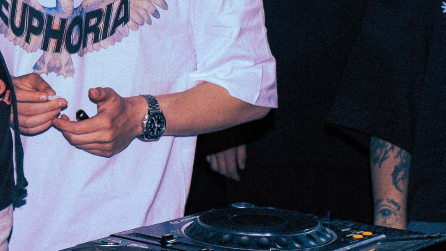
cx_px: -94
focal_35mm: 113
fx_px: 1336
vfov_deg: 10.7
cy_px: 43
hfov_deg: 18.0
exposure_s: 1/125
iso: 1000
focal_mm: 25
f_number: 4
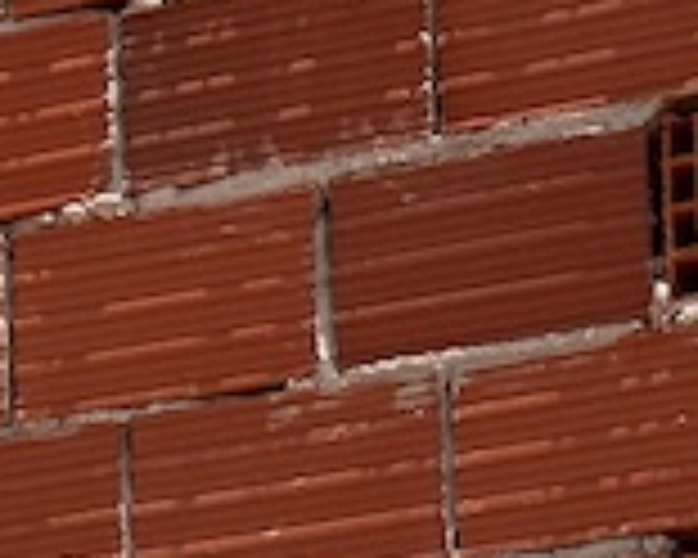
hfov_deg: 10.3
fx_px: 3780
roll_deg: +3.1
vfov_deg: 7.9
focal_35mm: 183
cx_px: 892
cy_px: 1280
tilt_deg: +8.5
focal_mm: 6.86
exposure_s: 1/2353
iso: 80
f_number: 1.78
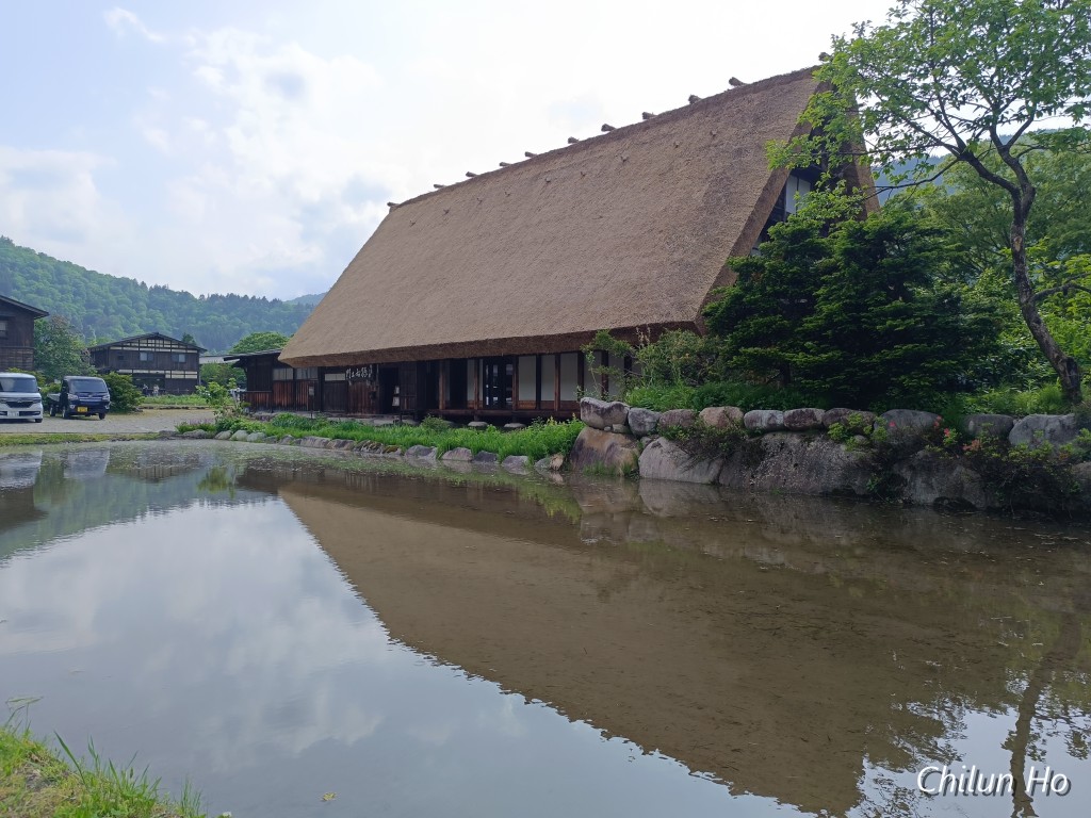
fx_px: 756
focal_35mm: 24
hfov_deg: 71.6
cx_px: 546
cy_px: 409
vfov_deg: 56.8
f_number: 1.65
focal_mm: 6.14
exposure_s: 1/510
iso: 52
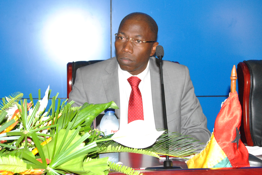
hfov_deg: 28.0
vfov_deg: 19.0
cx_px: 131
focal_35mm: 72
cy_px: 88
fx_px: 525
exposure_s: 1/125
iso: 1600
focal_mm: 48
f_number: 5.3
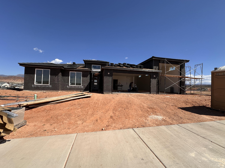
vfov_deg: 85.7
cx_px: 112
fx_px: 91
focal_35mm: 14
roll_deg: -2.0
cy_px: 84
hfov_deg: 102.1
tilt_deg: +2.2
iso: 50
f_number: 2.2
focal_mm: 2.22
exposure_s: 1/1984
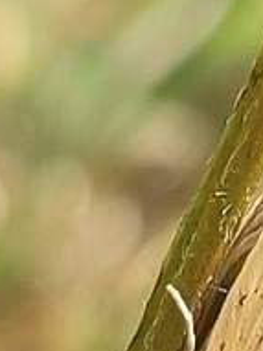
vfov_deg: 19.8
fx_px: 882
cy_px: 511
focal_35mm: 87
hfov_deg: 16.9
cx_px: 94
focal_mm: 4.77
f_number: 1.75
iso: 112
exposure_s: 1/287
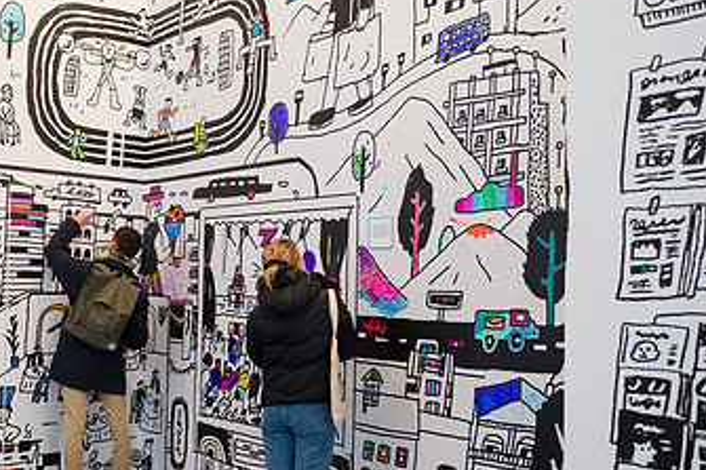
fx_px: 882
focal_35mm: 45
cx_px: 192
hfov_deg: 42.5
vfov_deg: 29.8
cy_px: 274
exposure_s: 1/200
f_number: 3.5
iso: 1600
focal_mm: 26
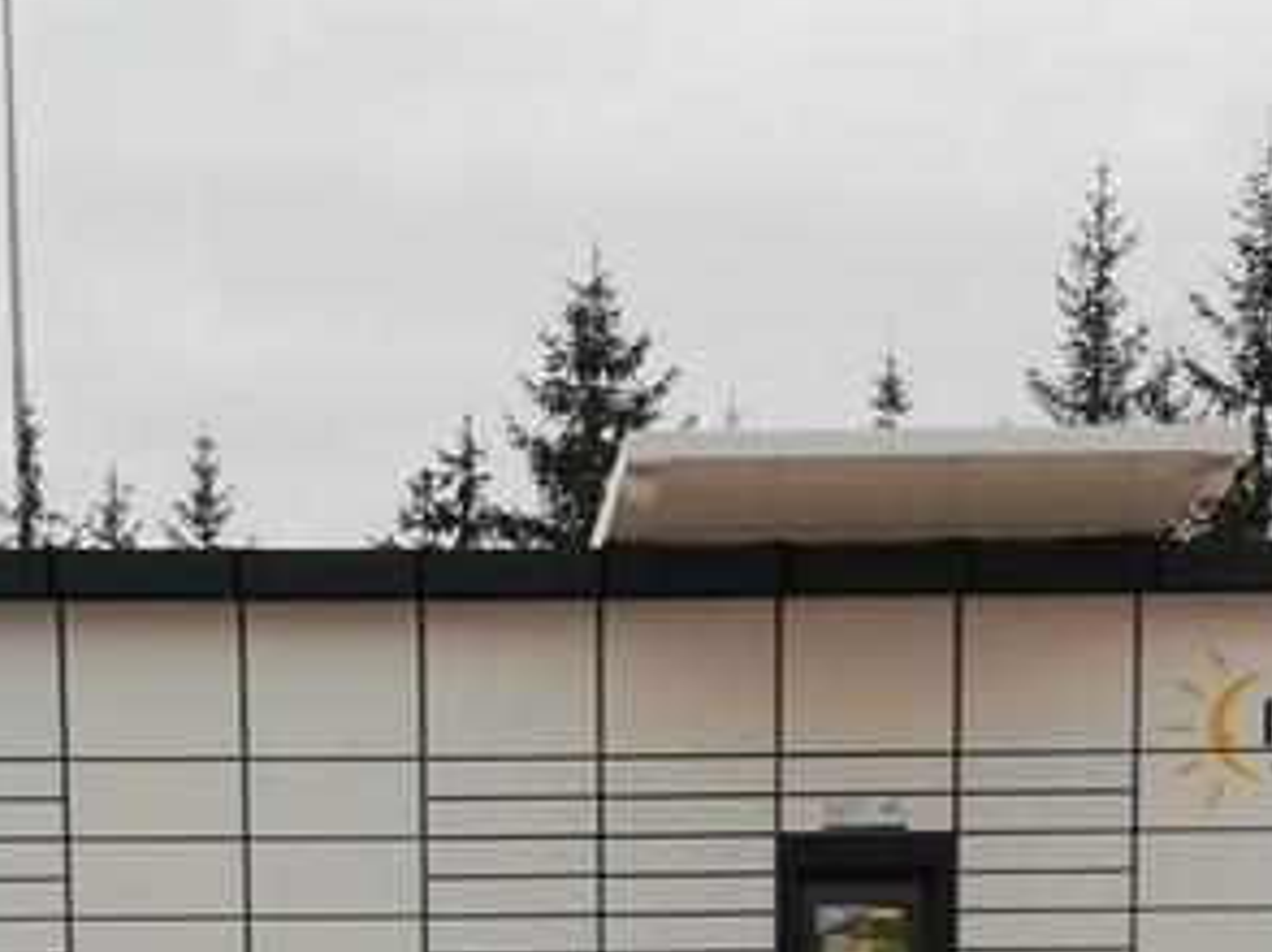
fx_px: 2276
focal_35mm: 62
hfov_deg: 31.1
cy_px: 997
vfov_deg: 22.5
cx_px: 489
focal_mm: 3.81
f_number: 2.2
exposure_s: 1/50
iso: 100
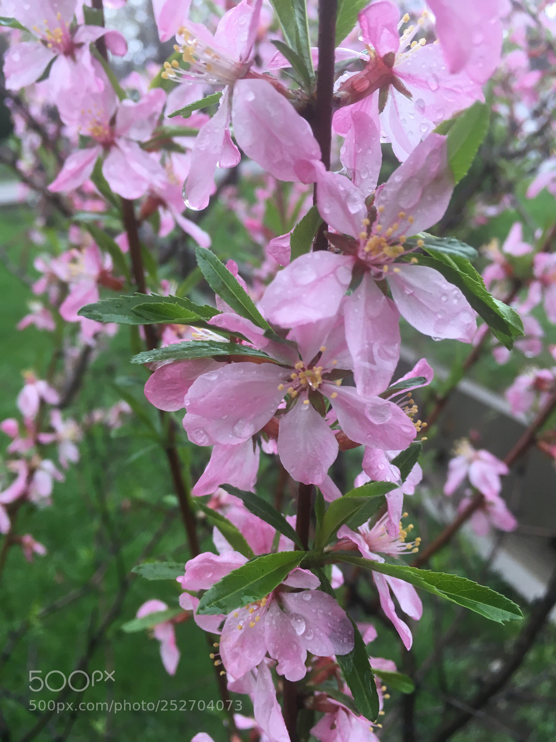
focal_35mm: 29
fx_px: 621
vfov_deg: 61.7
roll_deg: +4.7
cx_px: 278
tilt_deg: -24.7
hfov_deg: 48.2
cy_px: 371
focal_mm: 4.15
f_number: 2.2
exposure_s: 1/33
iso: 25
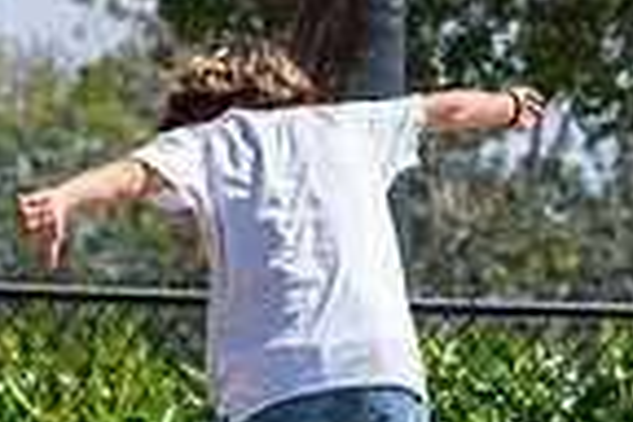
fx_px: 12958
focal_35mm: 737
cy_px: 415
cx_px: 519
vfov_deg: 1.9
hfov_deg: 2.8
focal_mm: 122
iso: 200
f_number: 7.1
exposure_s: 1/800
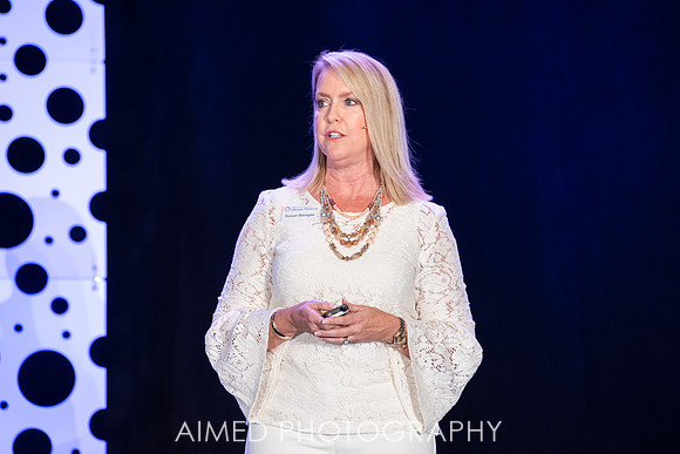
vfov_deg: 5.5
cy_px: 262
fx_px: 4755
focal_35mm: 252
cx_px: 346
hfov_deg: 8.2
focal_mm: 200
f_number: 4.5
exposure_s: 1/200
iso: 1600
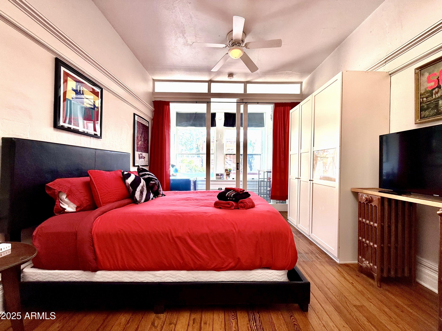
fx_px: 179
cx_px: 221
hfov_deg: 102.1
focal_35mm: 14
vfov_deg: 85.7
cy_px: 166
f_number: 2.2
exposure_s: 1/99
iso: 64
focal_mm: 2.22
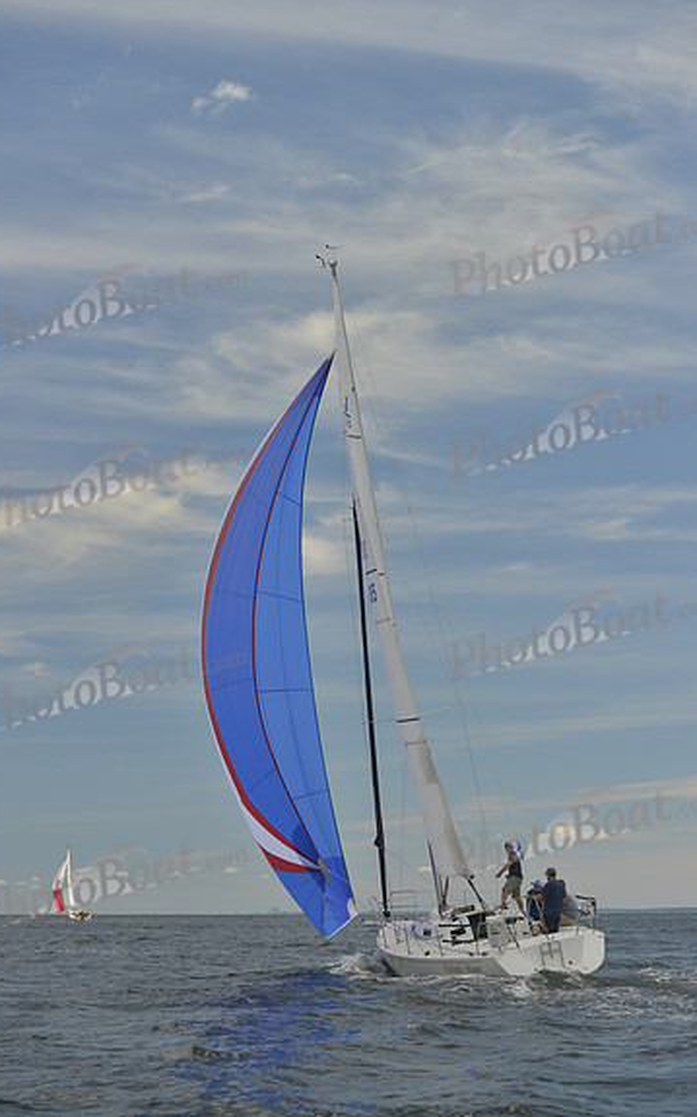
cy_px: 558
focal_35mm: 72
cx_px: 348
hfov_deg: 18.1
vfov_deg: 28.6
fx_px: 2190
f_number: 5
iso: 200
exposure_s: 1/800
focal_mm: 70
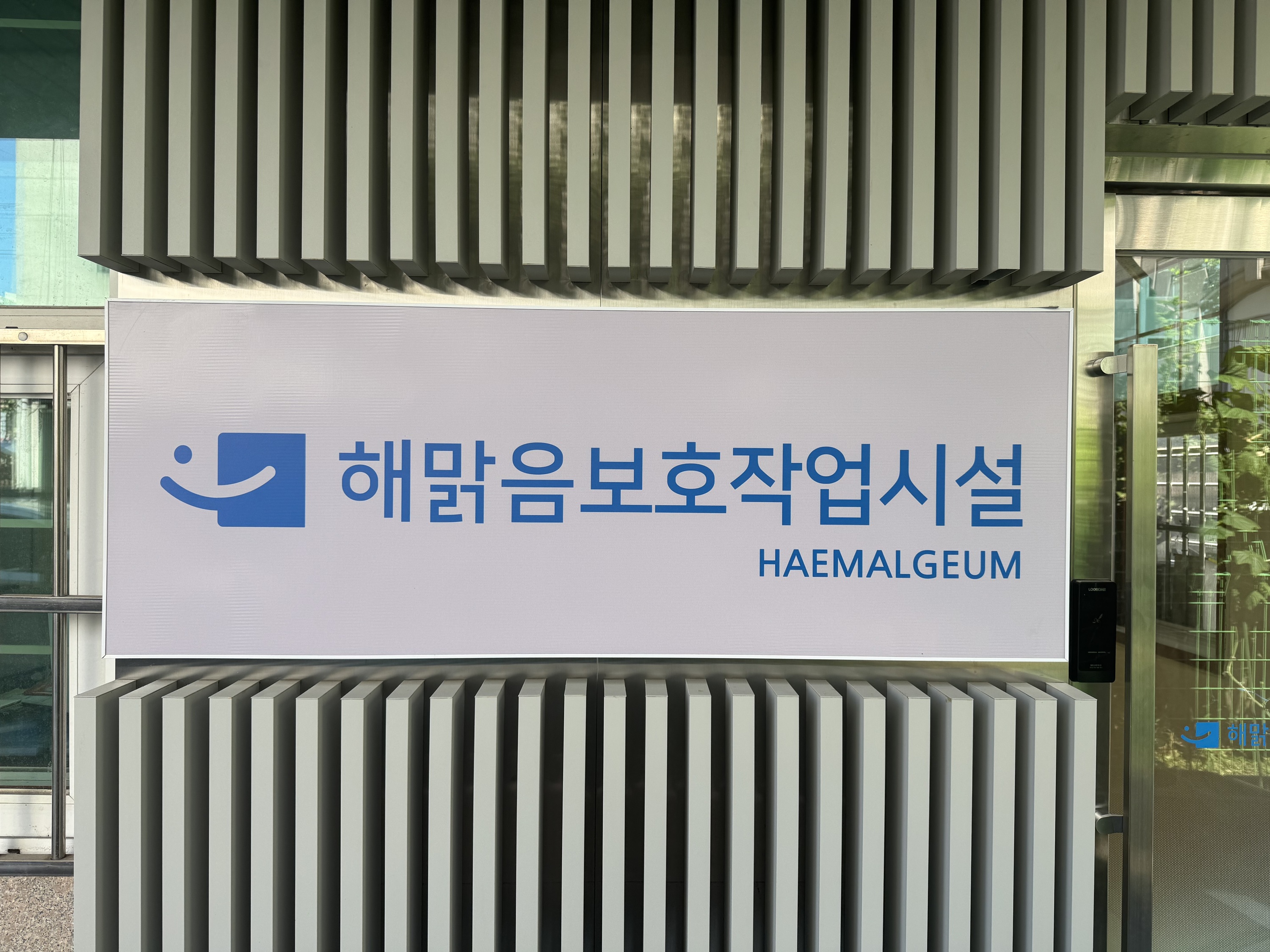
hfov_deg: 71.6
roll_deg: +0.3
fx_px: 881
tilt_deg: +0.2
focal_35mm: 24
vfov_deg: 56.8
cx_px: 635
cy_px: 476
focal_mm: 6.76
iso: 80
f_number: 1.78
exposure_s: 1/374
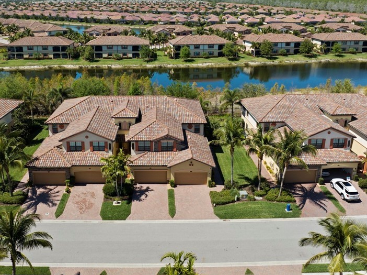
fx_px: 371
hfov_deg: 52.5
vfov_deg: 40.4
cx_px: 159
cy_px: 103
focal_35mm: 35
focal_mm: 12.29
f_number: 2.8
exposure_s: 1/1000
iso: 100
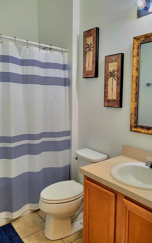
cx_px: 82
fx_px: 192
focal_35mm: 29
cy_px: 124
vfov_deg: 64.6
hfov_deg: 43.1
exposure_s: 1/120
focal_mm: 4.25
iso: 125
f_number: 1.8
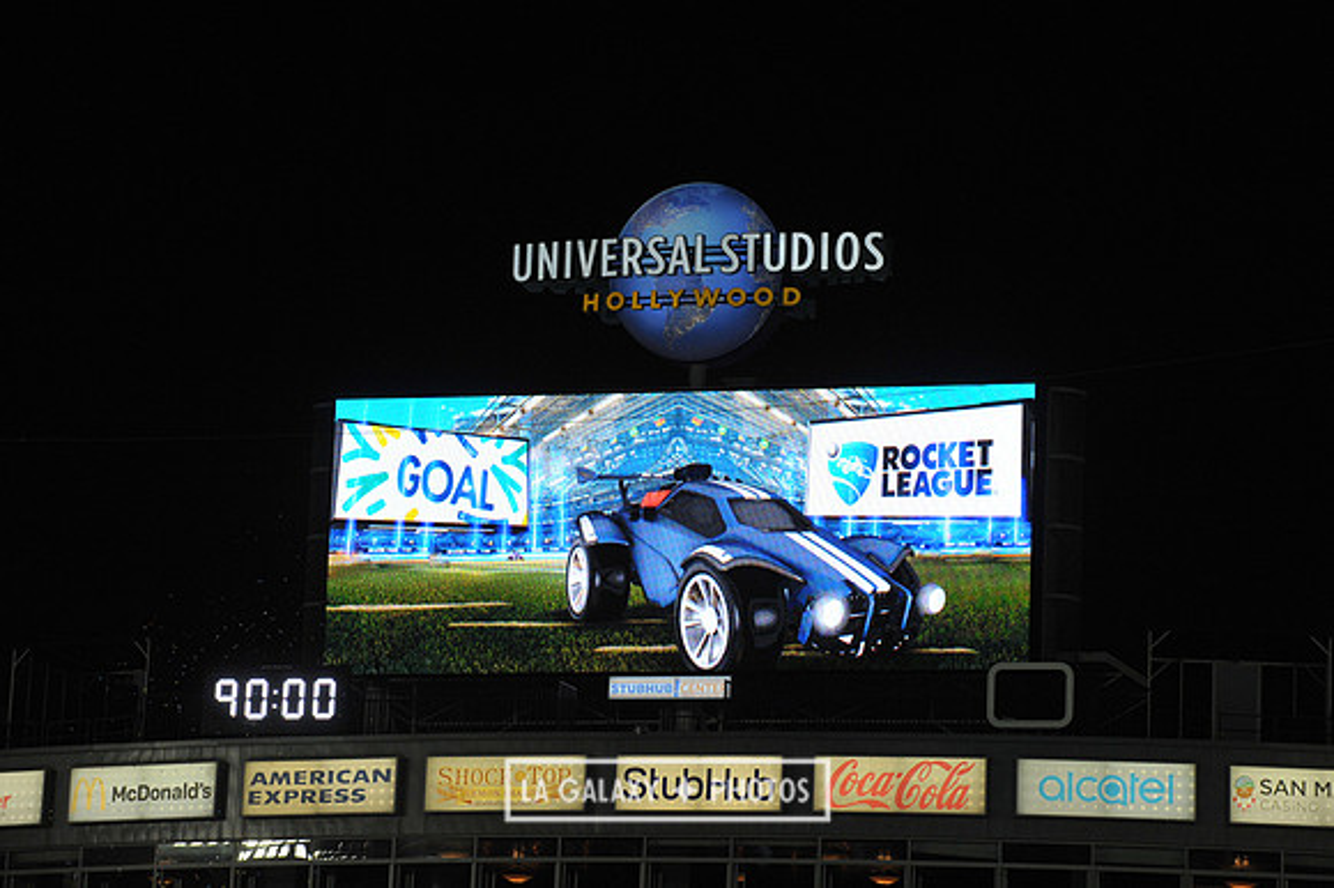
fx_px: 5925
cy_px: 444
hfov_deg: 12.8
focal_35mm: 160
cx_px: 667
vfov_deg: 8.6
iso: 1600
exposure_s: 1/250
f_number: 8
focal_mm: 160
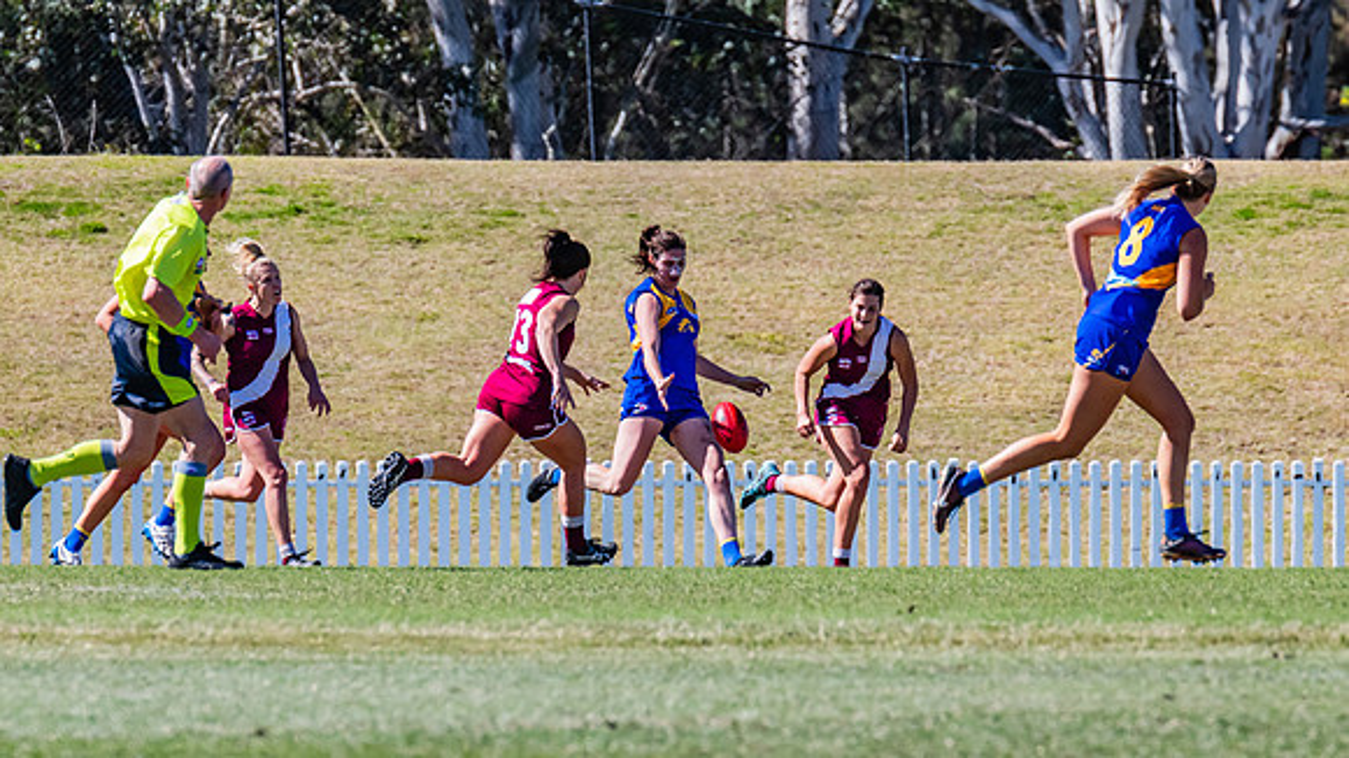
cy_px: 413
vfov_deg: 1.9
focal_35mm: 631
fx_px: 22567
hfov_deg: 3.4
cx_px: 657
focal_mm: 420
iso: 800
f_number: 9
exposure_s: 1/1600
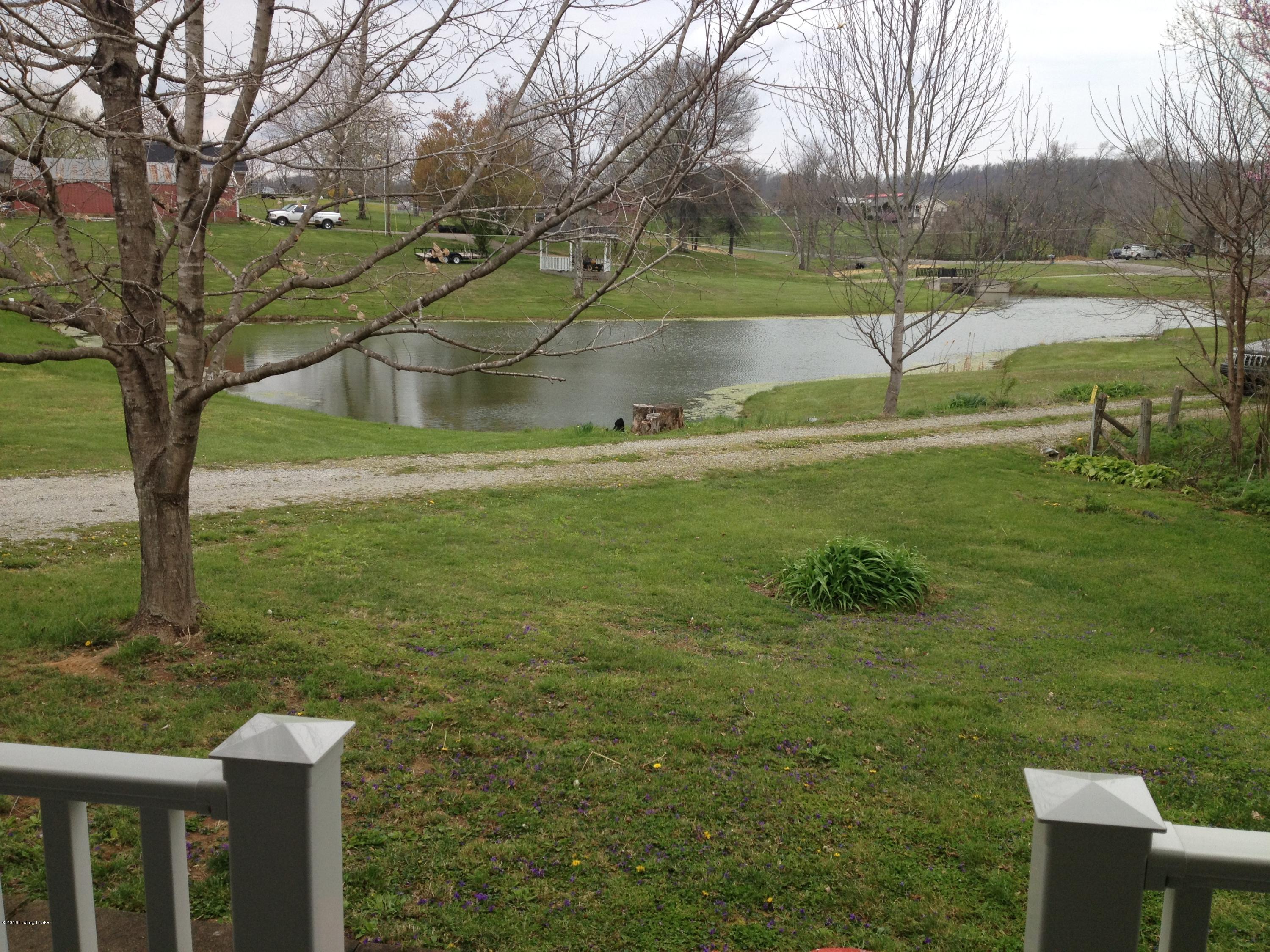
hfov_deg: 52.6
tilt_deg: -9.3
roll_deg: +0.1
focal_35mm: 35
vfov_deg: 40.7
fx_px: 1284
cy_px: 476
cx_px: 635
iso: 50
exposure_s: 1/391
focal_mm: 4.28
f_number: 2.4
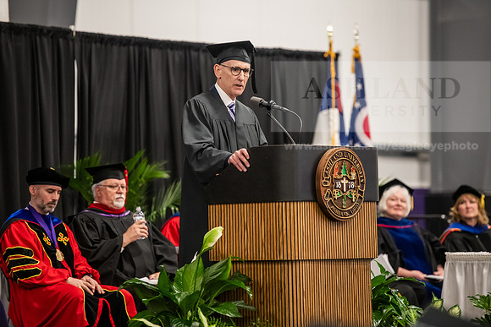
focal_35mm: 180
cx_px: 246
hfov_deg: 11.4
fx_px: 2455
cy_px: 164
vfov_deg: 7.6
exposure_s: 1/200
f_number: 3.2
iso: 4000
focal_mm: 180
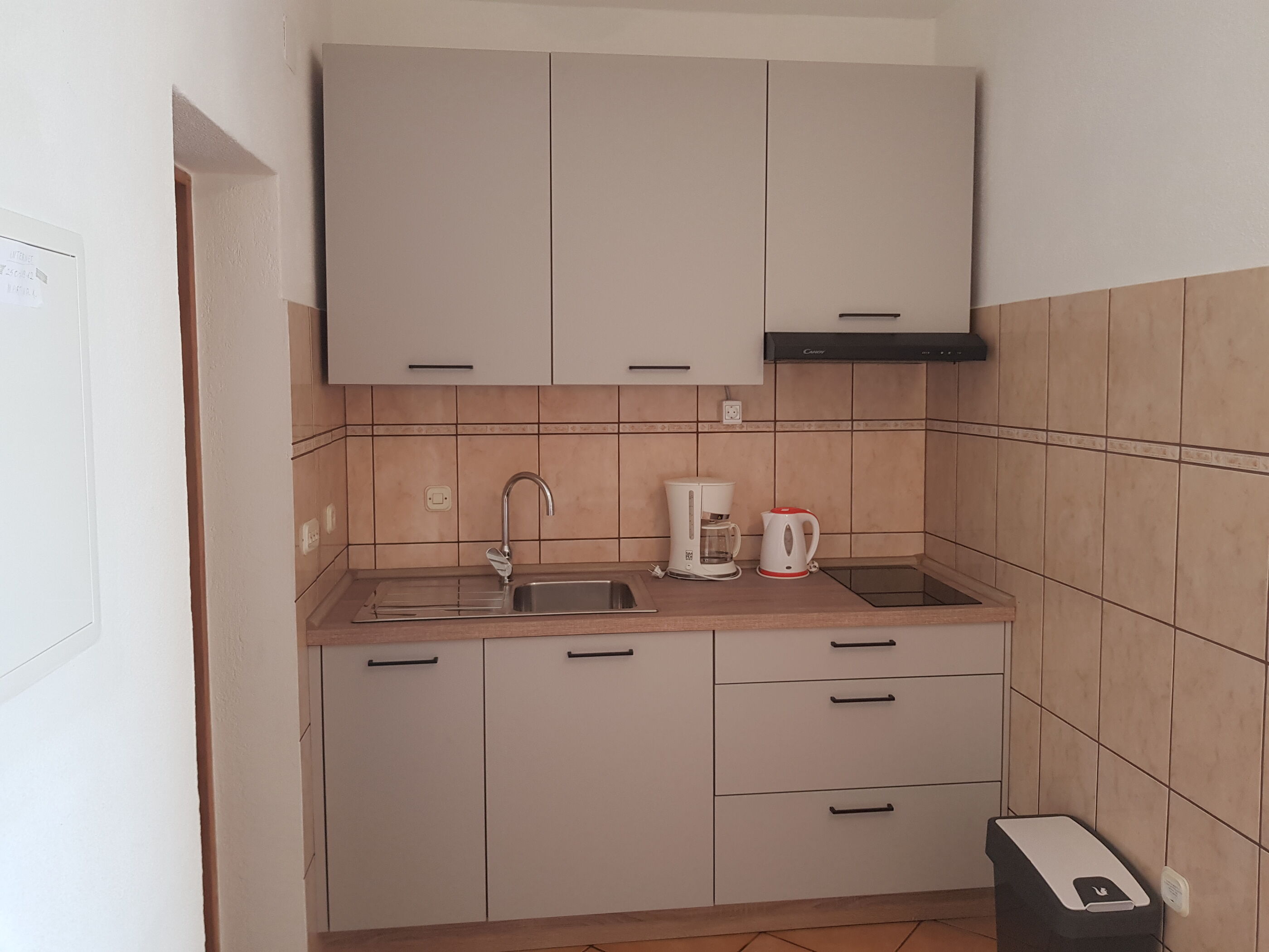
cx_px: 634
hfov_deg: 67.3
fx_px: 953
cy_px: 476
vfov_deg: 53.1
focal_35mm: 26
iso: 125
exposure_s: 1/50
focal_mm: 4.2
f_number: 1.7
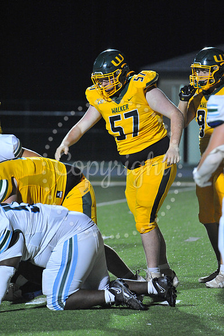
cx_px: 112
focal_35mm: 320
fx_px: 2990
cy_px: 168
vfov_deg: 6.4
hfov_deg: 4.3
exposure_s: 1/200
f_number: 5.6
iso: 6400
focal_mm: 320
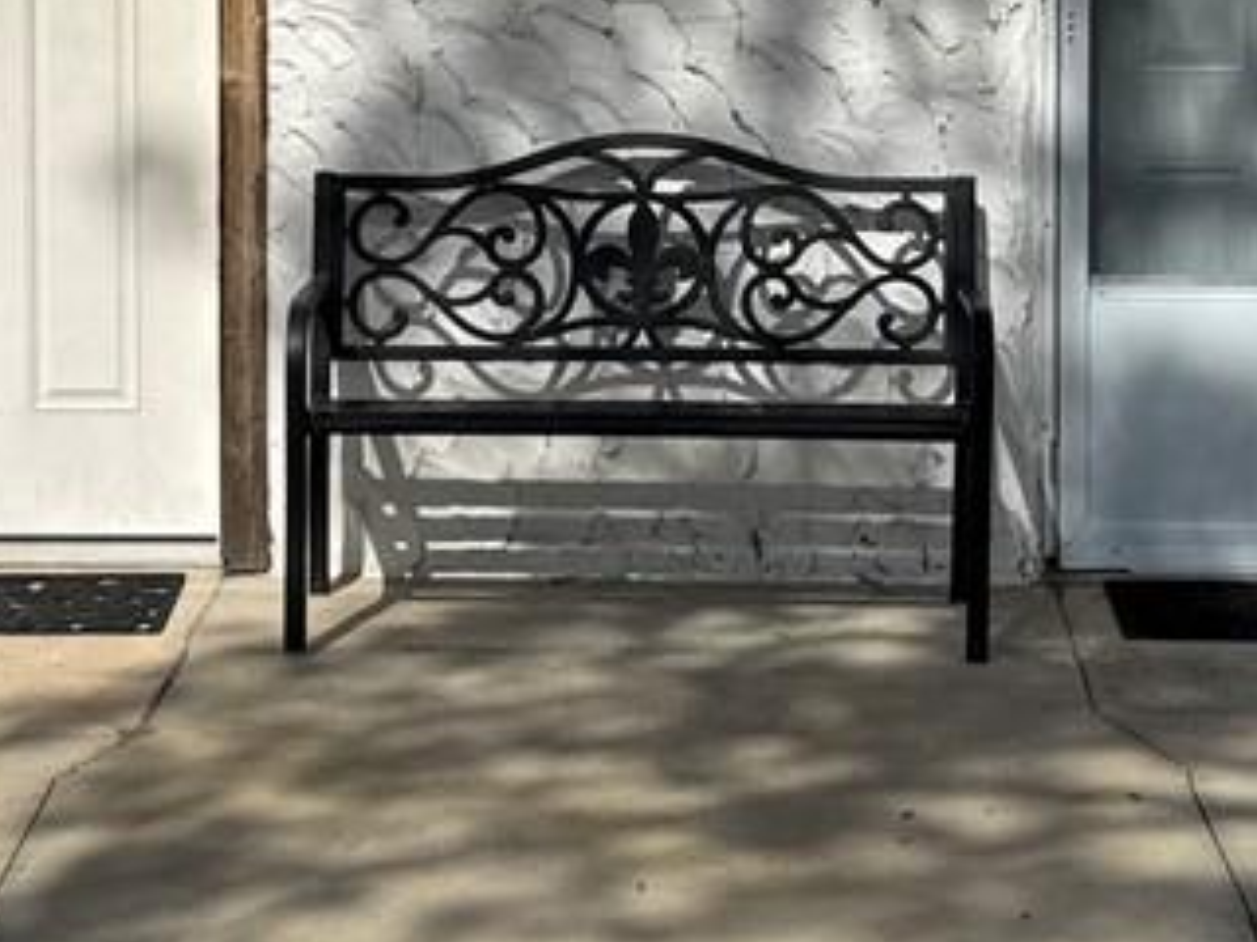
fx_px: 4358
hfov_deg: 16.4
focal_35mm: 120
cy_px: -55
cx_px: 601
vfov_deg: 12.2
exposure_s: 1/9009
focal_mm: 6.76
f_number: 1.78
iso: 80
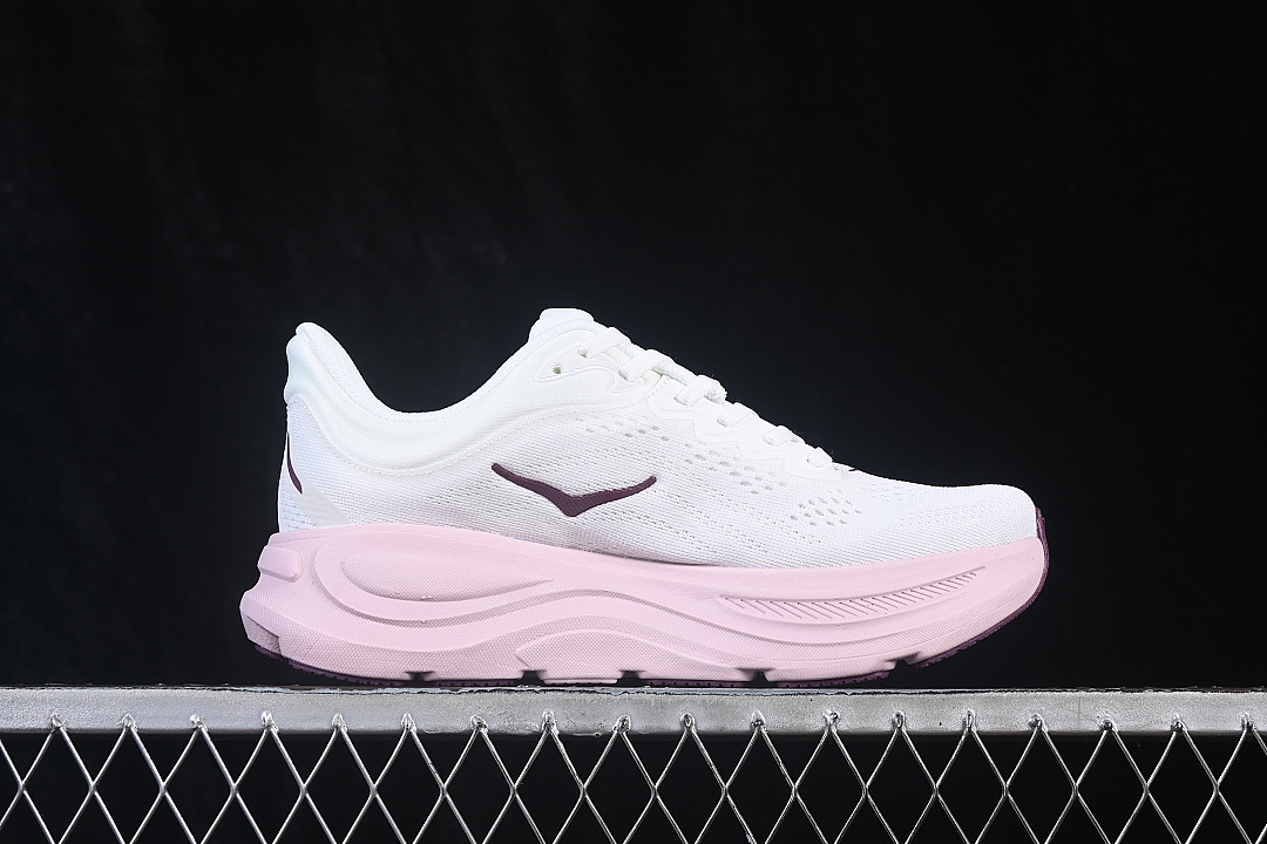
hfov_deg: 27.0
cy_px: 422
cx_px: 634
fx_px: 2639
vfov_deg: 18.2
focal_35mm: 75
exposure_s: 1/80
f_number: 8
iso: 160
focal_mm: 50
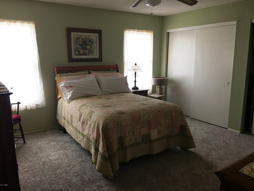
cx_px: 127
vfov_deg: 48.2
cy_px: 96
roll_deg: +0.0
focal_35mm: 29
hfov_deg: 61.7
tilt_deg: -9.5
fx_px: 213
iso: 32
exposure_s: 1/15
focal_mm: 4.15
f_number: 2.2
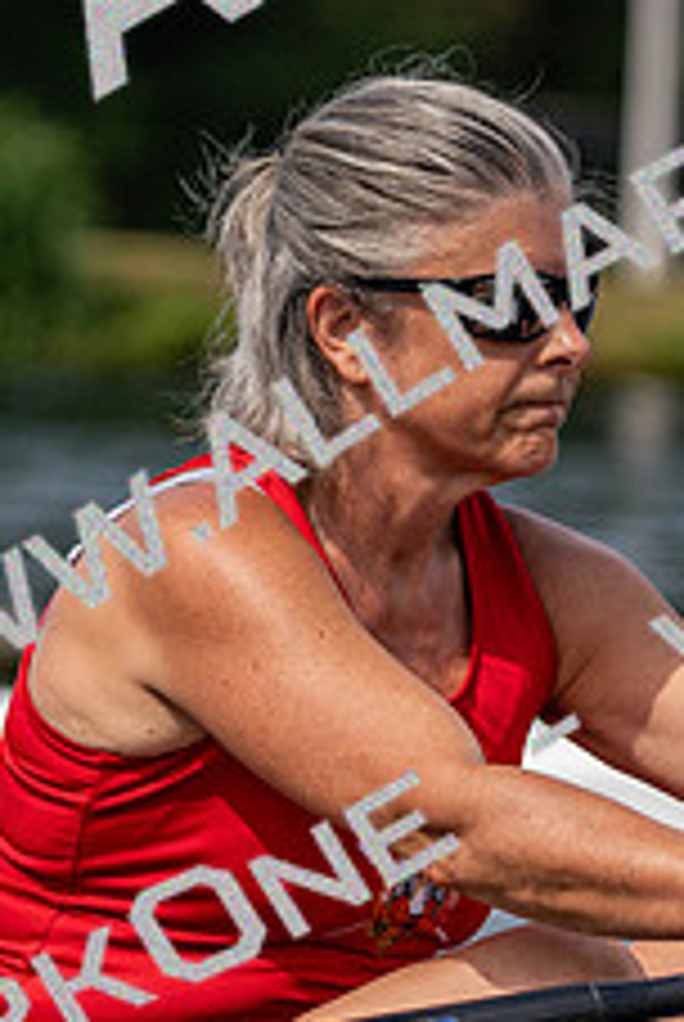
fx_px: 15513
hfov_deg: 2.5
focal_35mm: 546
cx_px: 324
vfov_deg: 3.8
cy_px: 759
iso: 200
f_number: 5.6
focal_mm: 214
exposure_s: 1/1600
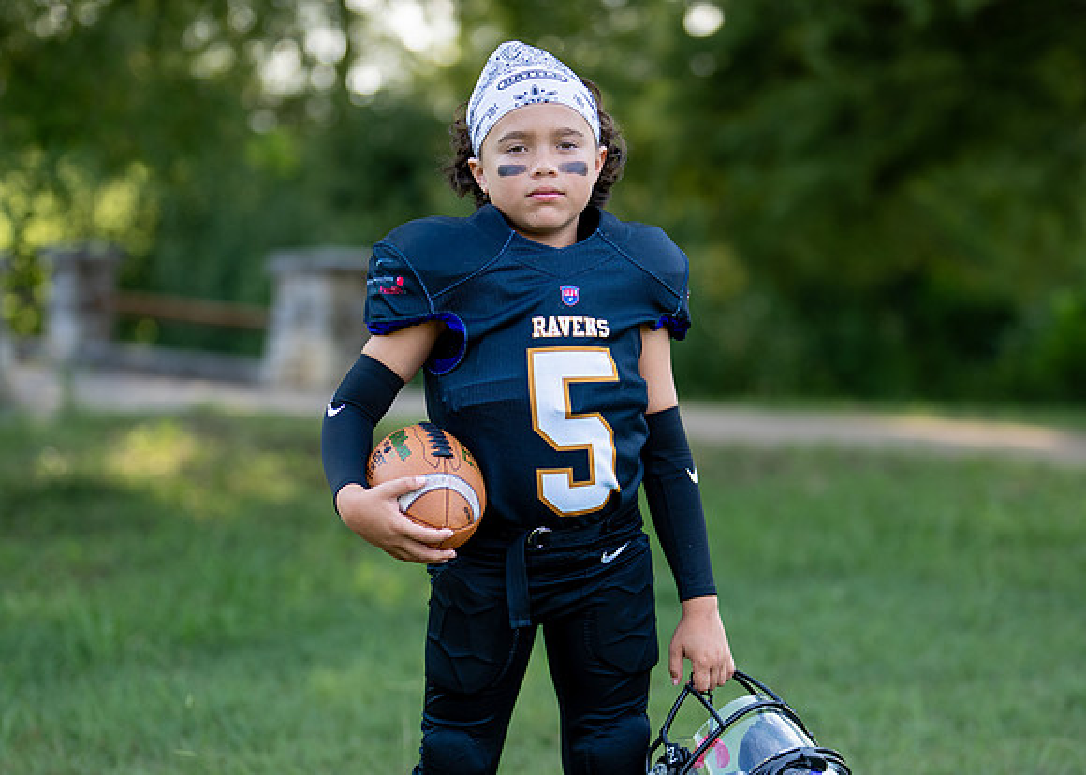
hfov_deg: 20.7
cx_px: 608
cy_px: 491
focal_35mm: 96
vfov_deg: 14.9
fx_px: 2968
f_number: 1.2
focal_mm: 50
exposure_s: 1/1250
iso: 100
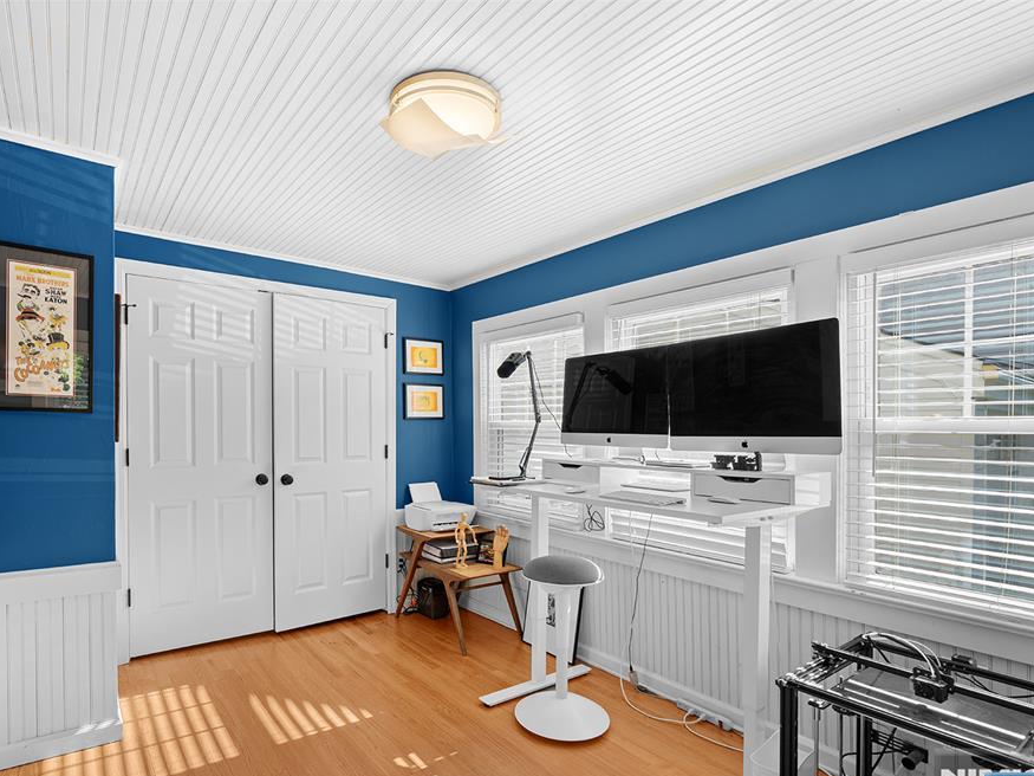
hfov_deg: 87.3
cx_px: 450
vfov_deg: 71.6
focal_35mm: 18
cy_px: 402
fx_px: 538
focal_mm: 16
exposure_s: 1/25
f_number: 8
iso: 100
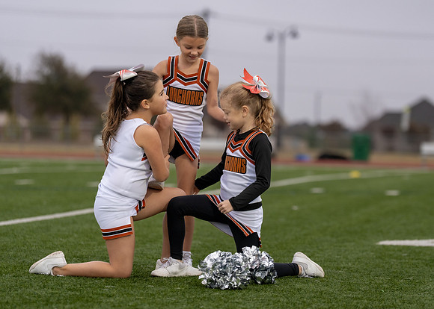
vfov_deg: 9.3
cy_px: 172
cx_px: 263
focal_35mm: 154
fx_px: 1902
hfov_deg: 13.0
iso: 500
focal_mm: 129
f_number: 2.8
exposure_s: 1/1000
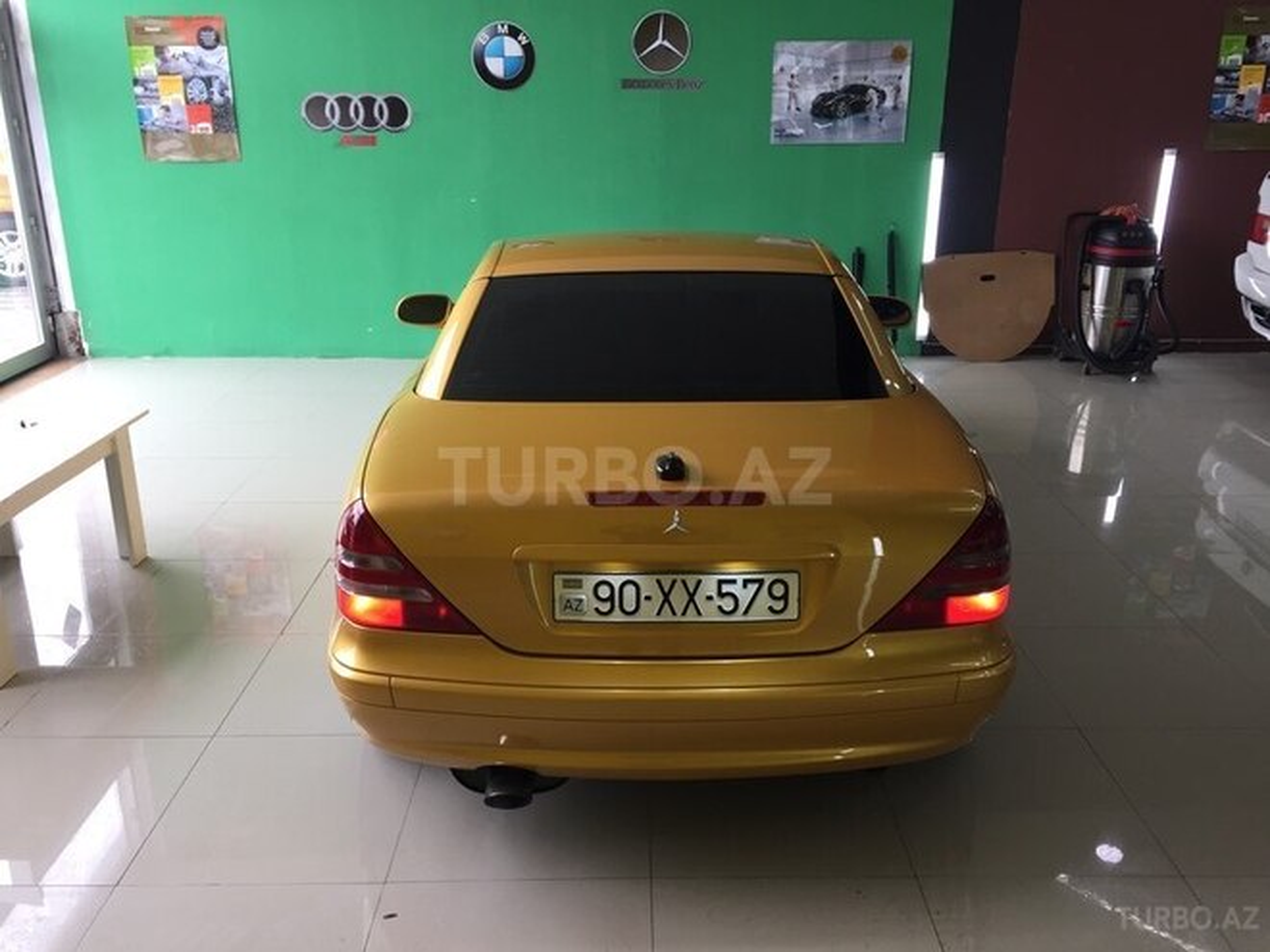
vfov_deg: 48.2
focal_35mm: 29
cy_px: 476
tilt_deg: -19.4
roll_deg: +0.2
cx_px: 635
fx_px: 1064
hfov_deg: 61.7
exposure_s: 1/100
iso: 50
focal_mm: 4.15
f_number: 2.2
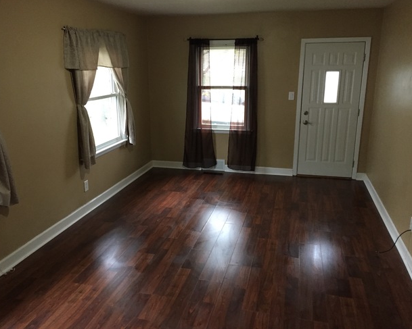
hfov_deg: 57.2
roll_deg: +1.3
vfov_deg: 47.1
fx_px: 378
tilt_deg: -13.9
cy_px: 161
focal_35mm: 31
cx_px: 194
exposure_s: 1/24
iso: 250
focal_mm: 4.15
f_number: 2.2
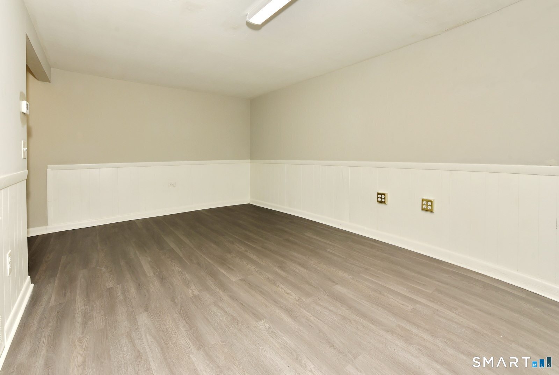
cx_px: 280
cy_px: 188
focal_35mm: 14
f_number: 8
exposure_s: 1/125
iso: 400
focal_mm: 14
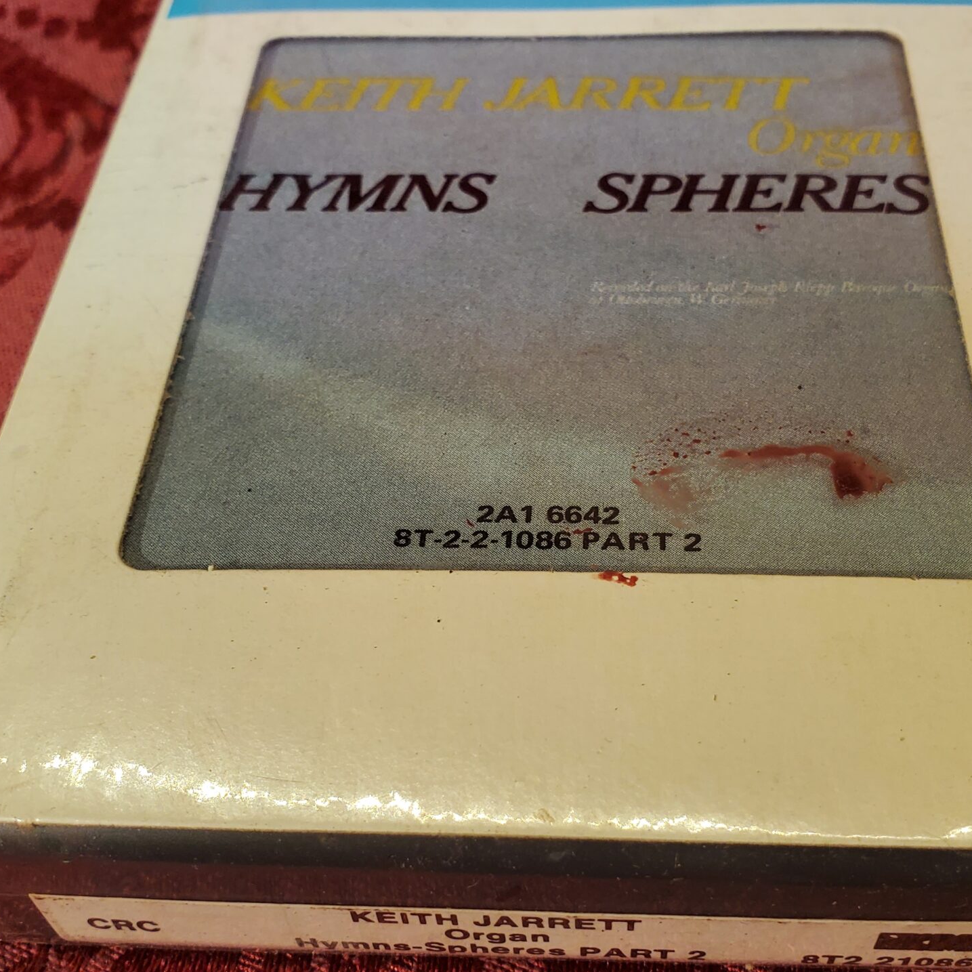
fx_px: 1303
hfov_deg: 40.9
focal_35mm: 41
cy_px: 542
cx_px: 501
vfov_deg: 40.9
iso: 160
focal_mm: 4.3
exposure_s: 1/120
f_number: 2.4
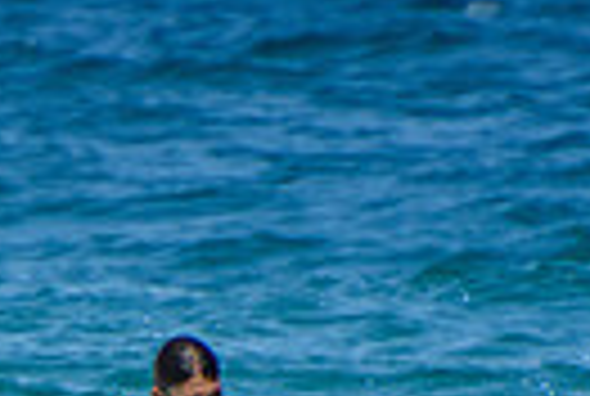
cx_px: -27
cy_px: 817
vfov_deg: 0.5
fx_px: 43513
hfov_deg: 0.8
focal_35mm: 2649
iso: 280
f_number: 5.6
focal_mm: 400
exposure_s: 1/2000
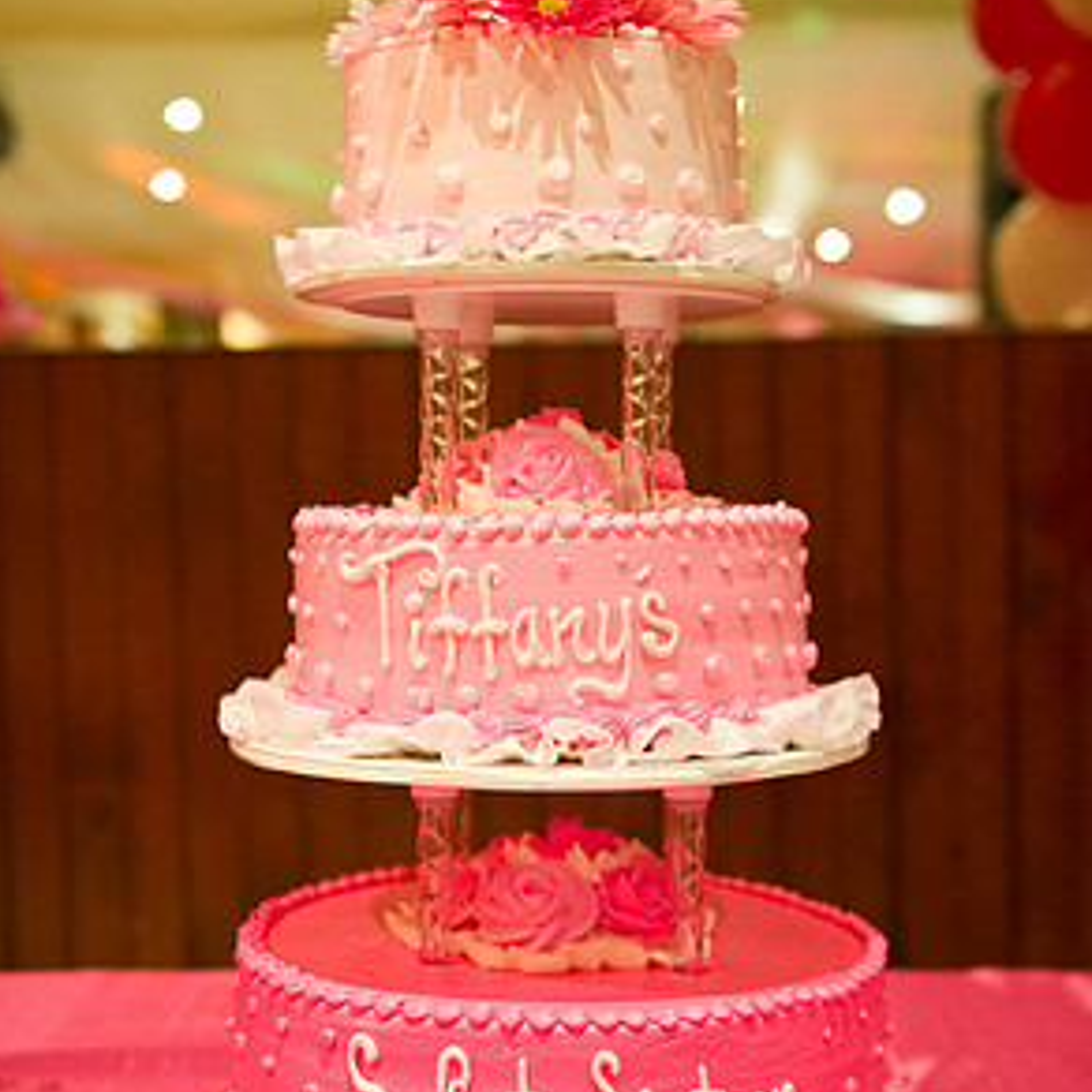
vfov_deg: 31.1
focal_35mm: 55
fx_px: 1963
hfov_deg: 31.1
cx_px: 544
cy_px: 602
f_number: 3.2
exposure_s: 1/30
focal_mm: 42
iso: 1600
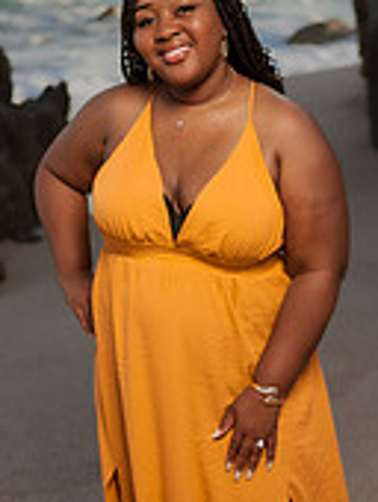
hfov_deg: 16.6
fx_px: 1293
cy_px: 313
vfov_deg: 21.9
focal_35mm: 89
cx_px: 198
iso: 100
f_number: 1.8
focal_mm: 35
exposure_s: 1/2500
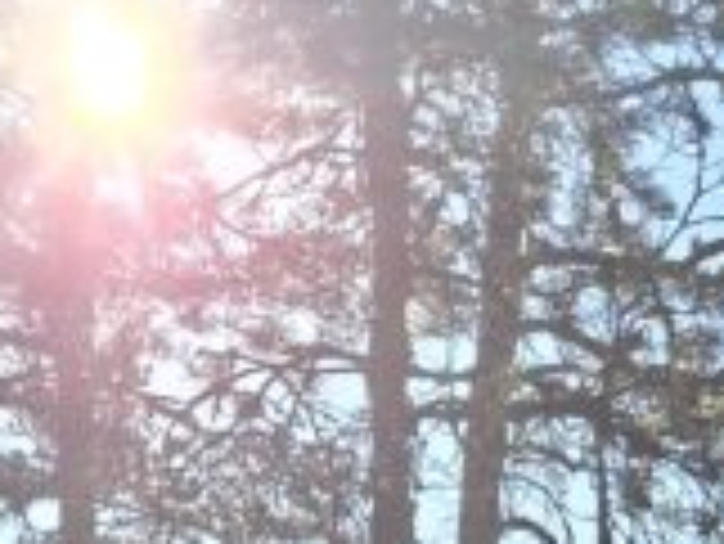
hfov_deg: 13.5
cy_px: 1421
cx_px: 504
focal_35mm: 146
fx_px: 3056
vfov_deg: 8.9
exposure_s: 1/2273
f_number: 1.8
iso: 50
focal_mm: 5.54
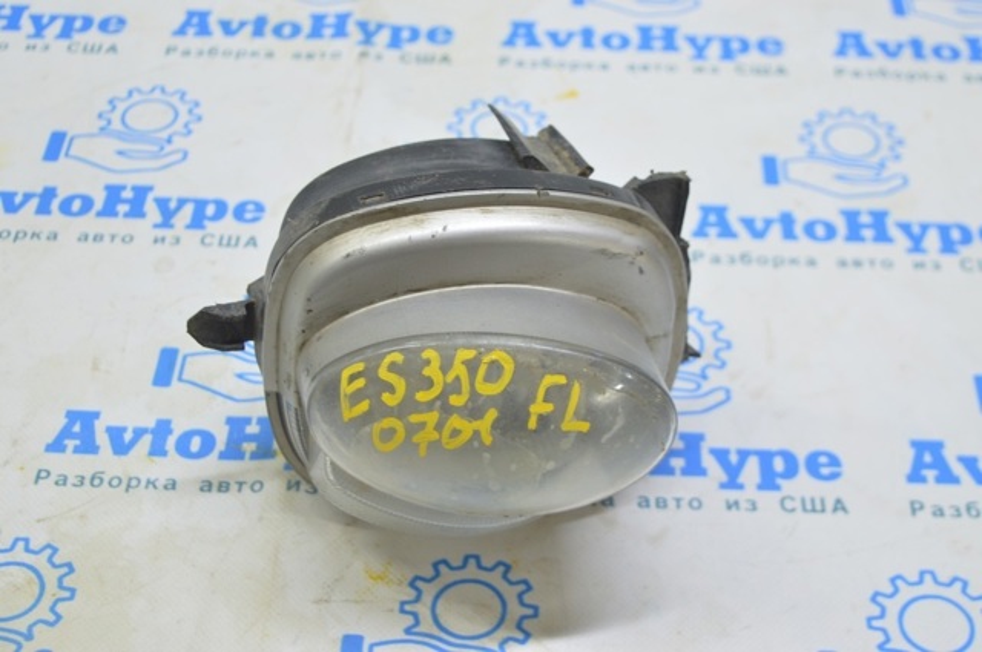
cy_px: 326
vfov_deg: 22.6
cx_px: 491
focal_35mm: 60
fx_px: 1635
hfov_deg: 33.4
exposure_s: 1/20
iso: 400
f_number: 5.6
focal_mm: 40
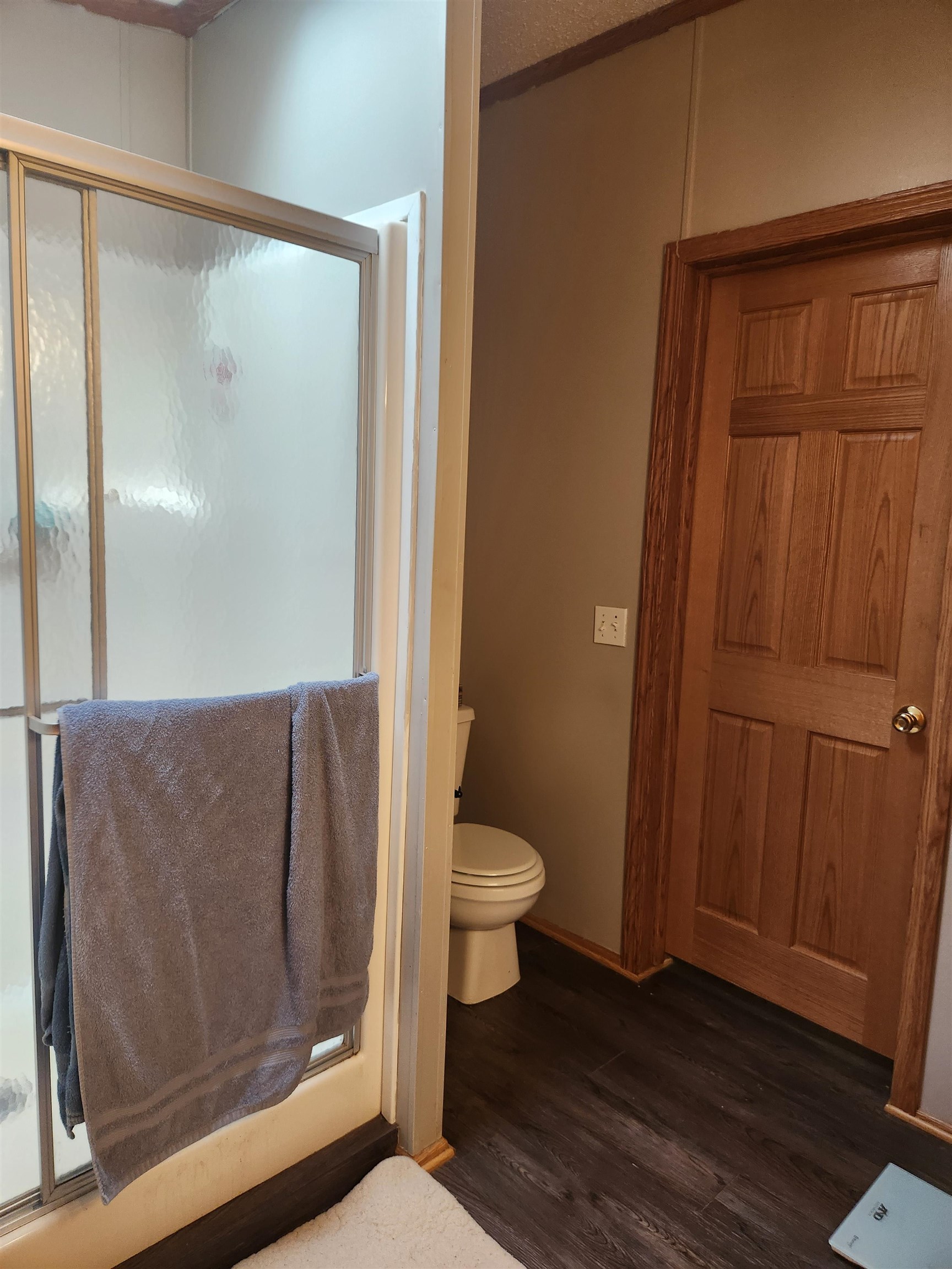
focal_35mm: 23
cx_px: 476
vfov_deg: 73.9
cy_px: 634
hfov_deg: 58.9
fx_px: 843
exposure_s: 1/120
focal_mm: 5.4
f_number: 1.8
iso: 250
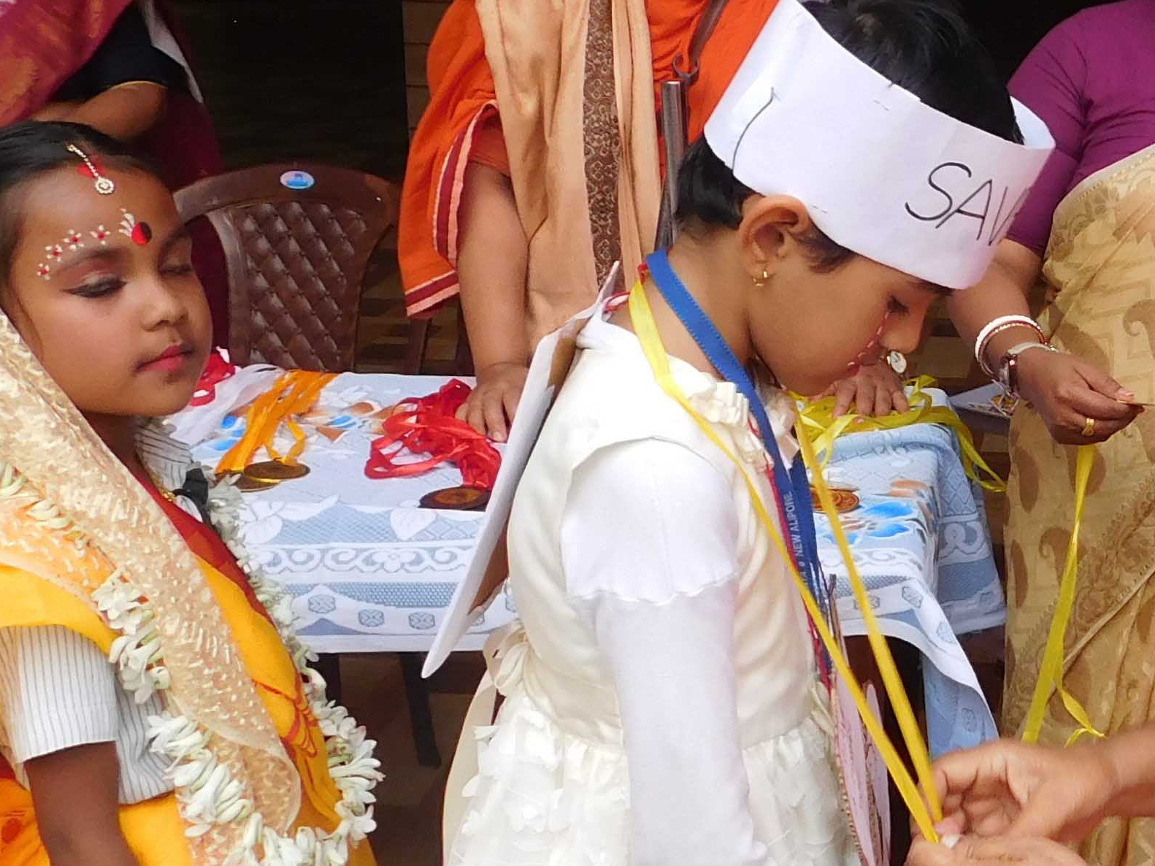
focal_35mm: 67
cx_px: 1102
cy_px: 372
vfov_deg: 21.9
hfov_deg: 27.6
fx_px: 2235
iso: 125
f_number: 3
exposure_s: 1/50
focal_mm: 4
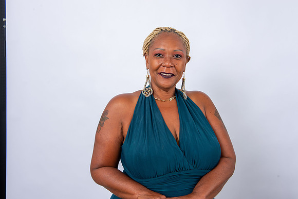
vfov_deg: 35.0
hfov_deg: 50.7
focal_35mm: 38
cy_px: 100
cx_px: 149
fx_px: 314
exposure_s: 1/200
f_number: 8
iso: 100
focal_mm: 38
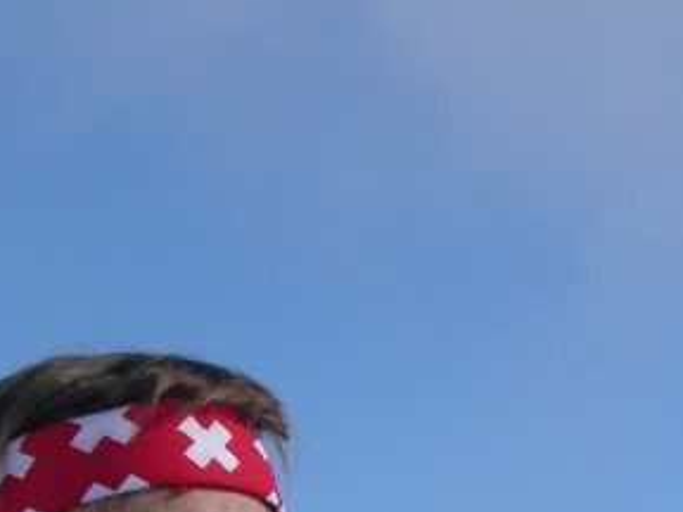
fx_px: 4637
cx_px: 434
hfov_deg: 8.4
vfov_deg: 6.2
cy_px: 891
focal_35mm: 235
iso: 50
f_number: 5.8
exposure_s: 1/366
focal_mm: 16.8
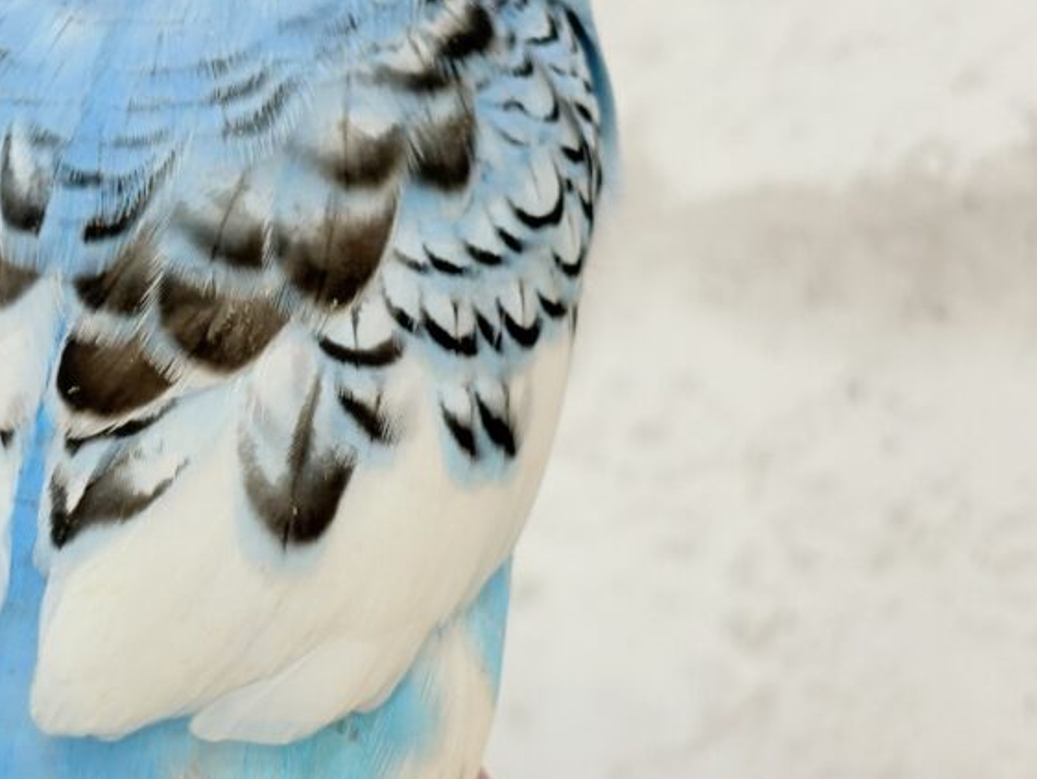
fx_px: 3327
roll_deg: +2.3
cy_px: 336
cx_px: 199
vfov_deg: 13.3
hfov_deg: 17.6
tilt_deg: -5.8
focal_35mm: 111
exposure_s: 1/50
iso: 40
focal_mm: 5.96
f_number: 1.6
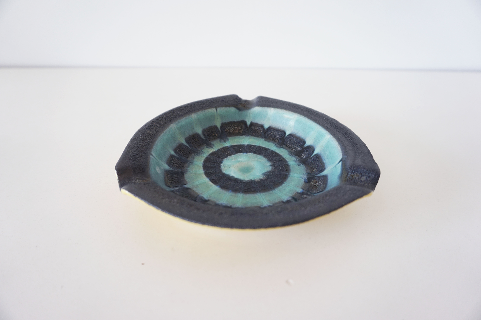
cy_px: 160
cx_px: 240
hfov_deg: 73.8
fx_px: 320
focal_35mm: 24
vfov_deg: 53.1
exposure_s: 1/60
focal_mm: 16
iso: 200
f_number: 4
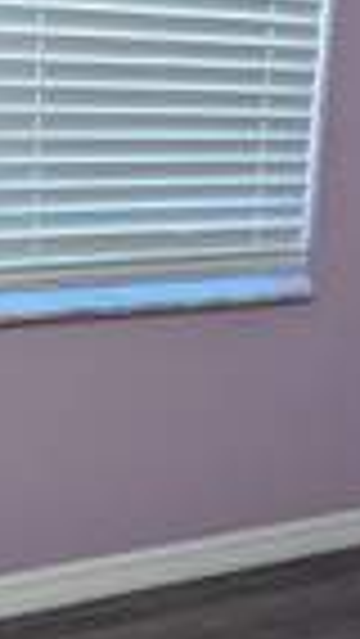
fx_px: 2000
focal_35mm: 118
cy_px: 837
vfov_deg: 17.1
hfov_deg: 10.0
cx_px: 490
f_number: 1.85
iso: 46
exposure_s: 1/29.4
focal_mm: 6.81
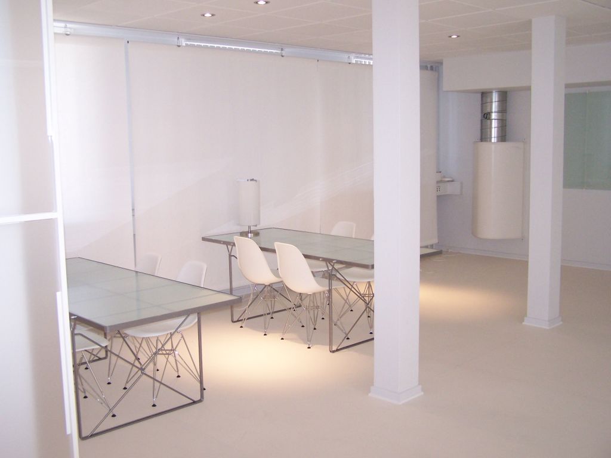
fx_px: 671
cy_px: 229
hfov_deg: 49.0
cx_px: 306
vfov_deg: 37.7
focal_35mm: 38
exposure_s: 1/90
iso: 140
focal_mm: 6.3
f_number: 2.8
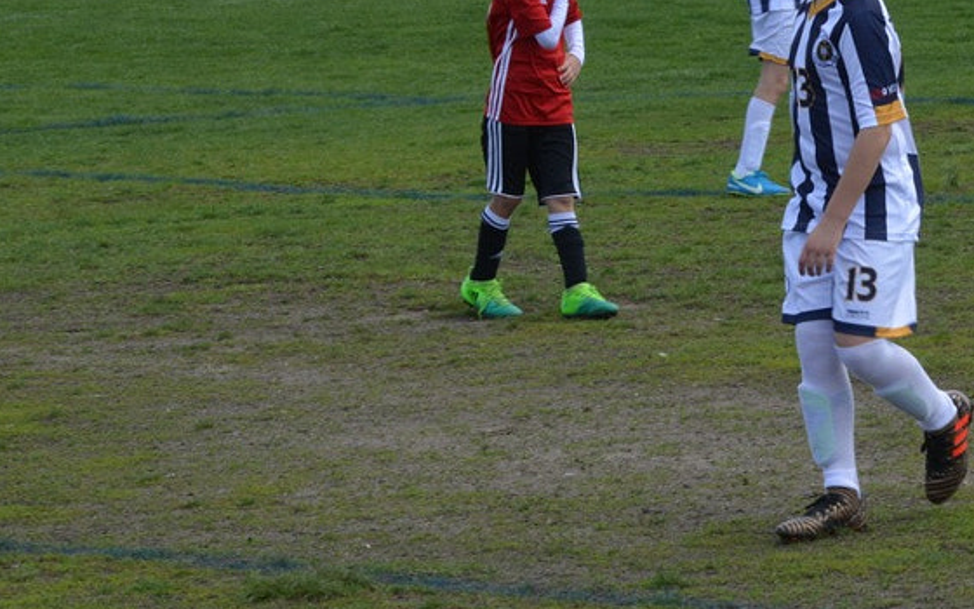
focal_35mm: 291
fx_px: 7724
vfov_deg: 4.5
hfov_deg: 7.2
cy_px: 76
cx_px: 1221
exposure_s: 1/125
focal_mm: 100
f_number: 22
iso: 640
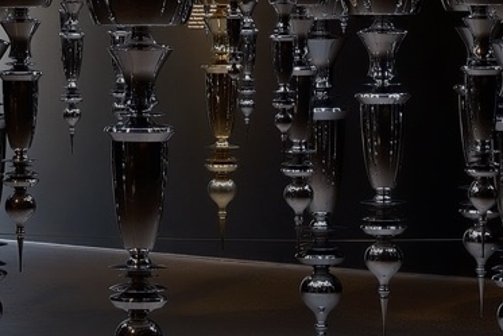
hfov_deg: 12.1
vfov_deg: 8.1
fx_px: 2362
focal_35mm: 169
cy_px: -70
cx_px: 155
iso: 125
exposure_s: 1/4
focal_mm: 23
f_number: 4
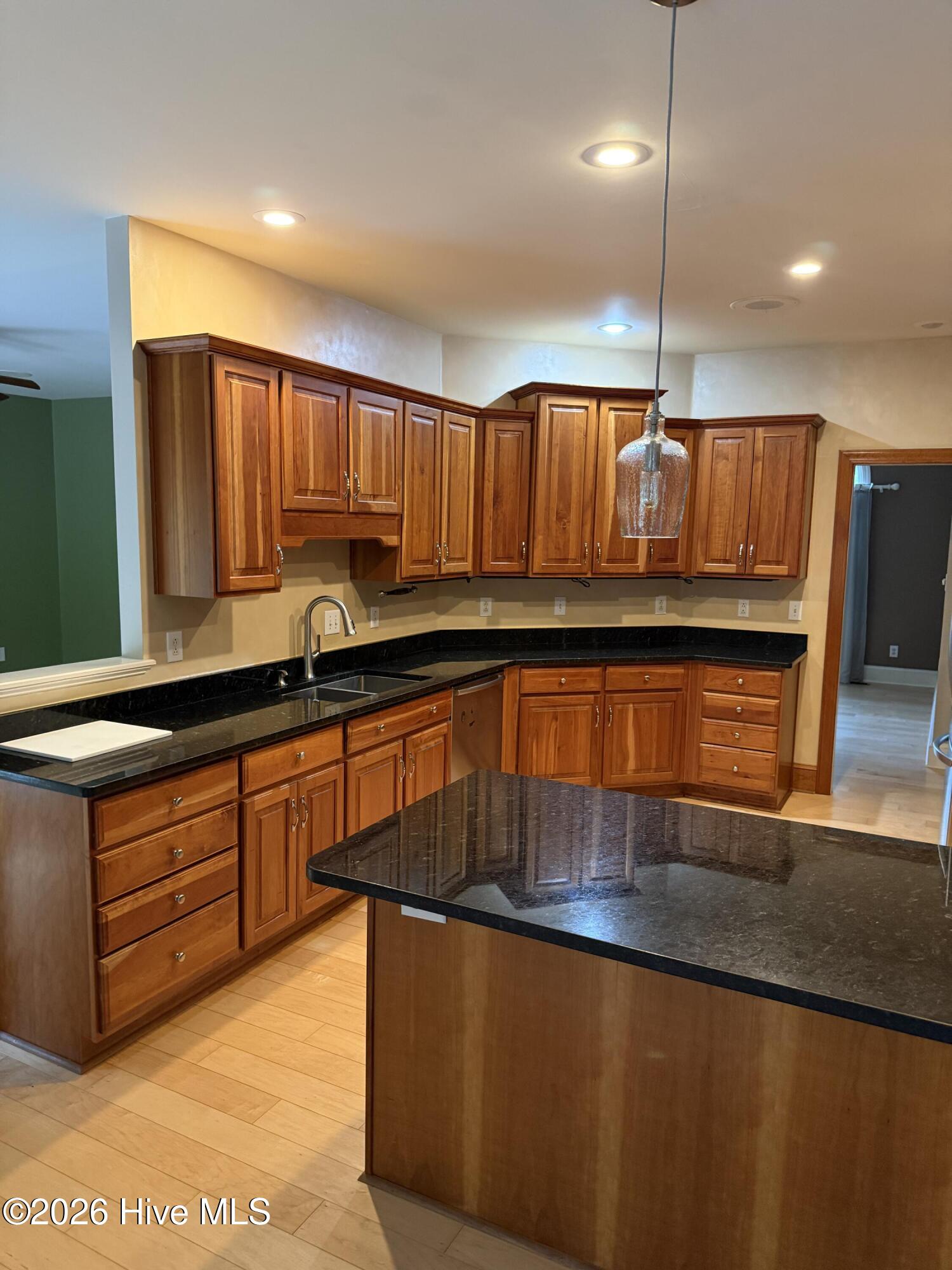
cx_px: 476
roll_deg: -1.9
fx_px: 880
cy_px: 635
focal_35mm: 24
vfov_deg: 71.6
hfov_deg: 56.8
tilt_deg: -7.9
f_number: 1.78
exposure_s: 1/60
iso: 500
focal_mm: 6.76
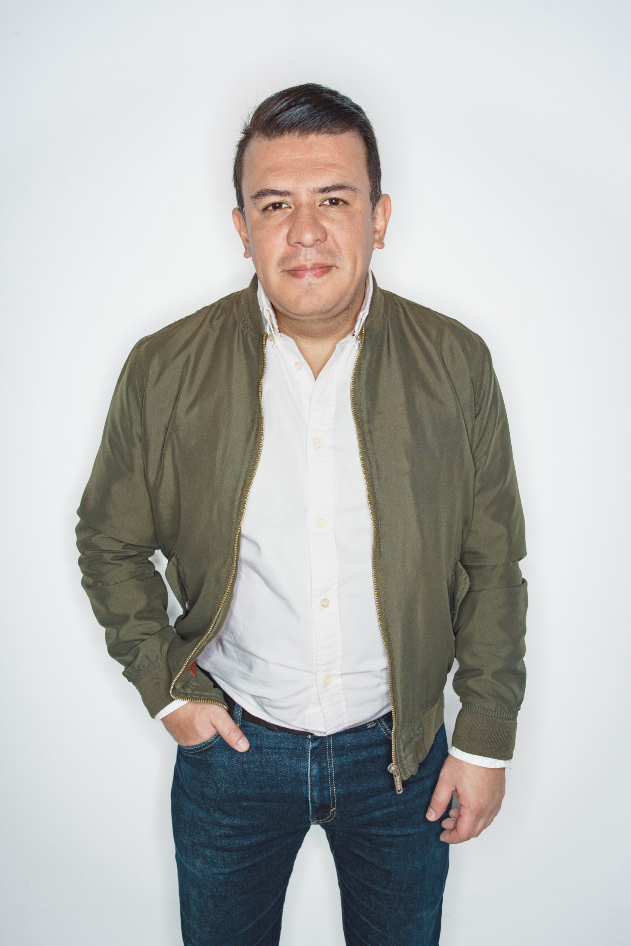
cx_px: 316
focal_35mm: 29
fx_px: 762
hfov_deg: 45.0
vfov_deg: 63.6
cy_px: 473
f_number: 8
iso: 100
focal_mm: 29
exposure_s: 1/160
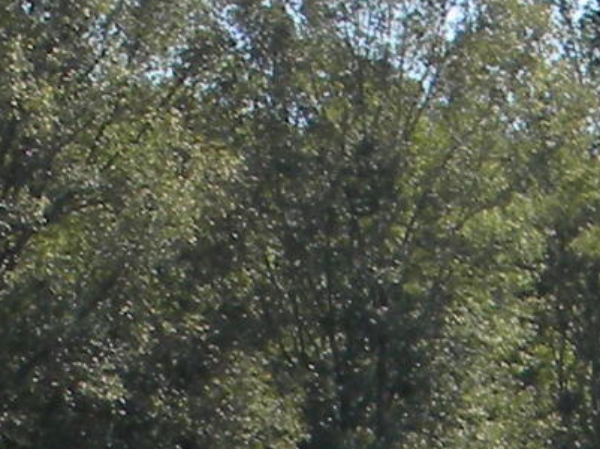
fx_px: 5316
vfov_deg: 4.7
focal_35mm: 307
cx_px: 1439
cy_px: 1266
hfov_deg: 6.2
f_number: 3.8
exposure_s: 1/508
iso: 80
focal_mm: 7.3
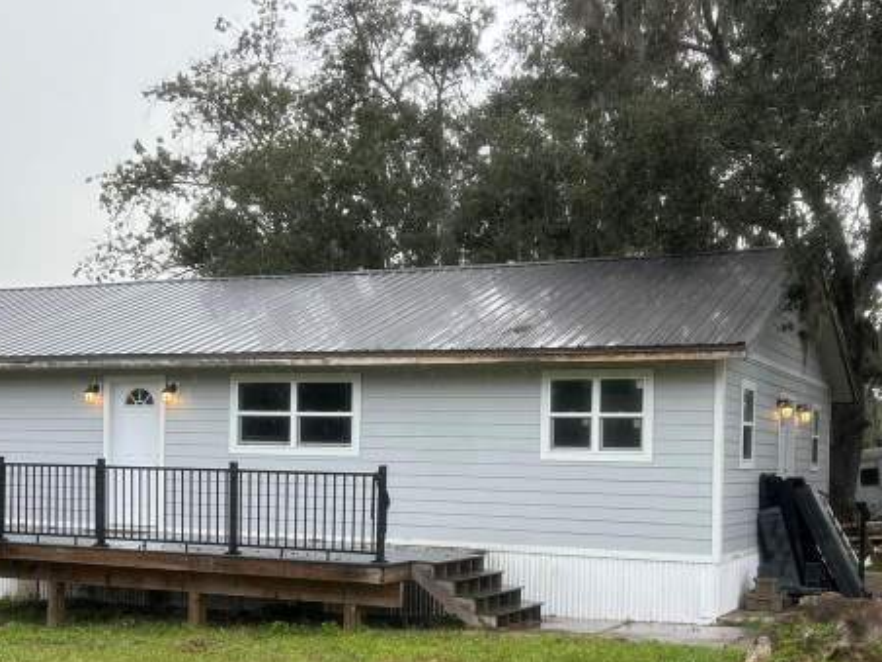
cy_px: 490
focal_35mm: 46
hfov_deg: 41.1
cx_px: 509
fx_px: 1172
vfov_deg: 31.0
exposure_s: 1/502
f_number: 1.5
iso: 50
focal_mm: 5.7
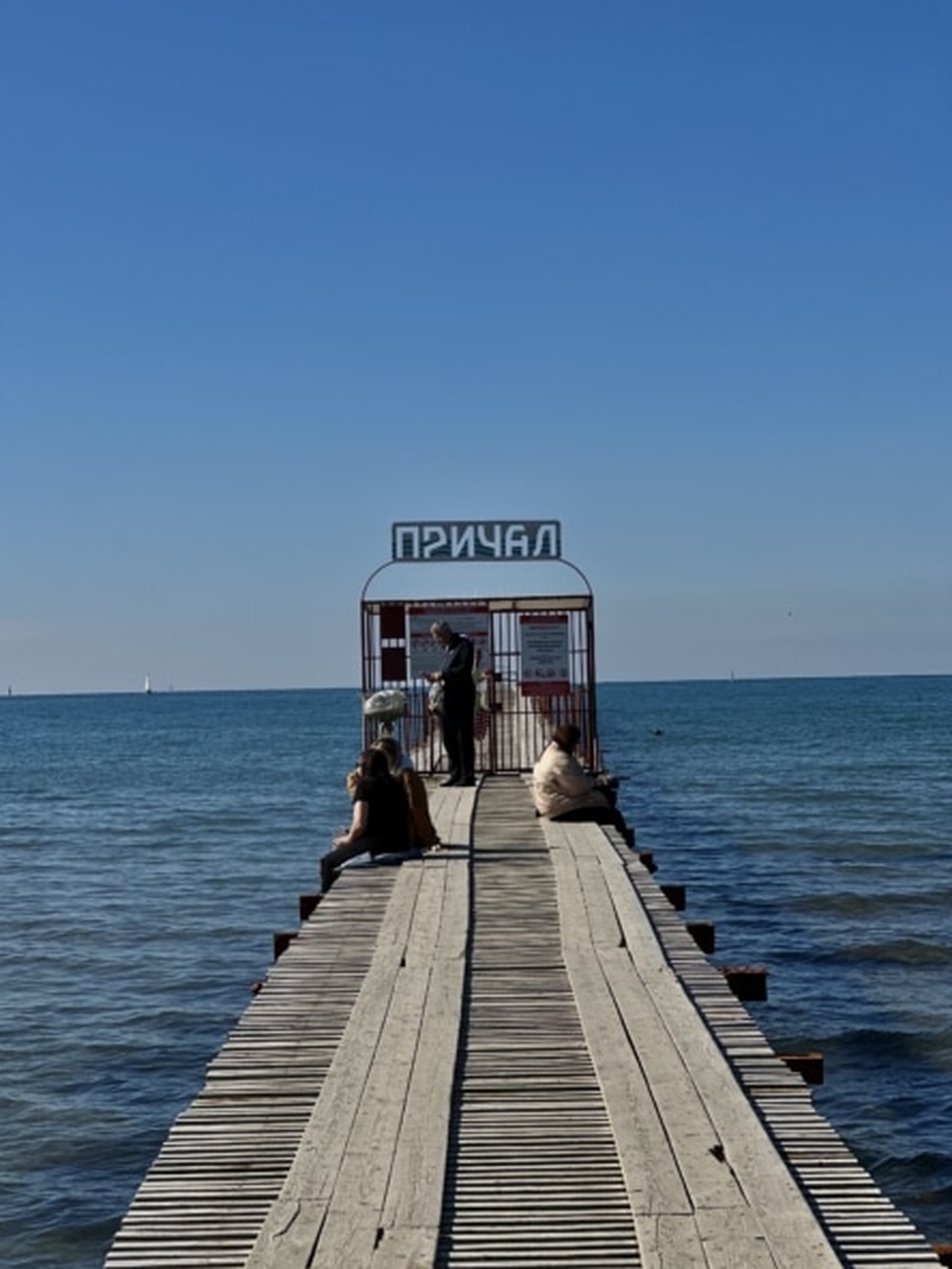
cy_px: 628
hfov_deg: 18.9
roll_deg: +1.9
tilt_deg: +3.2
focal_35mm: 78
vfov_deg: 25.0
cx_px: 474
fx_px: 2860
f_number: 2.8
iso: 32
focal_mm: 9
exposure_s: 1/1727
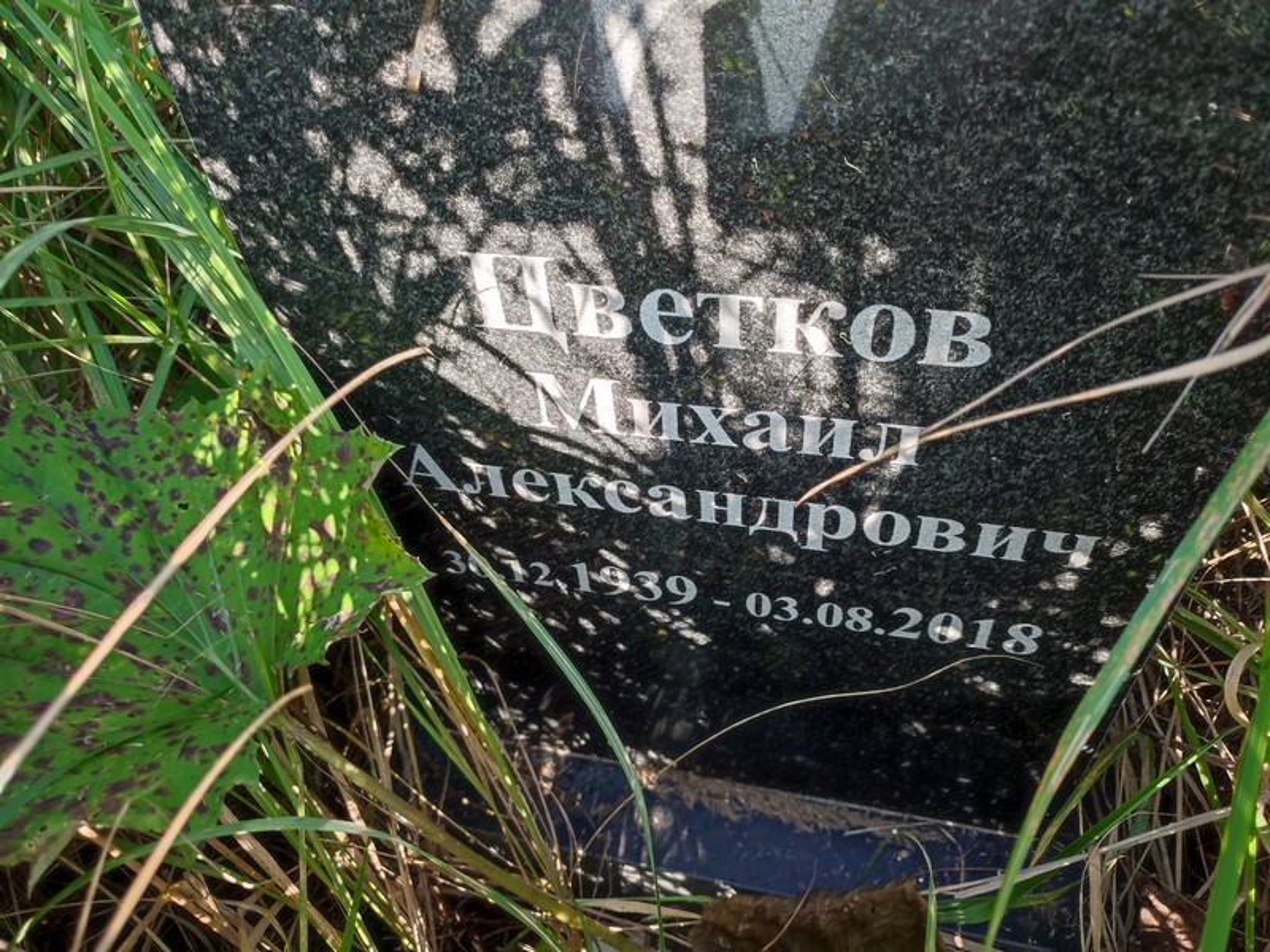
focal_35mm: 25
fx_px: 917
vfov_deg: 54.9
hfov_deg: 69.4
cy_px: 476
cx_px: 635
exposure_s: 1/50
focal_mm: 6.04
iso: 133
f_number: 1.9
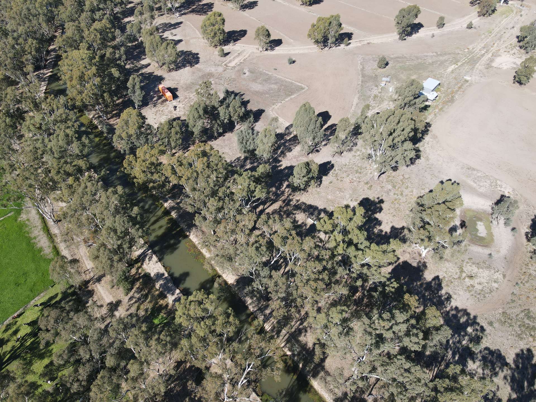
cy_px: 201
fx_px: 372
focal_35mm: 24
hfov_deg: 71.6
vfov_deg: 56.8
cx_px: 268
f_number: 2.8
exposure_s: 1/350
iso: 100
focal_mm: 4.5
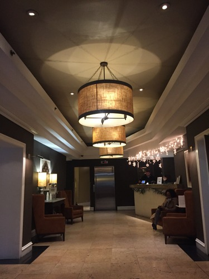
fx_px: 233
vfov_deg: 61.7
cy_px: 140
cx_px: 104
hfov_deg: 48.2
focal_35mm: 29
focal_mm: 4.15
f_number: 2.2
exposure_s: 1/30
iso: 250
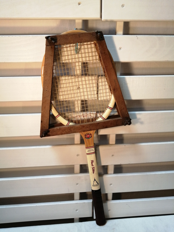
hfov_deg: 53.1
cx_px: 87
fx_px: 174
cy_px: 116
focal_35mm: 26
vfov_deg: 67.3
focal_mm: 3.46
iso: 100
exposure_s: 1/100
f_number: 1.8
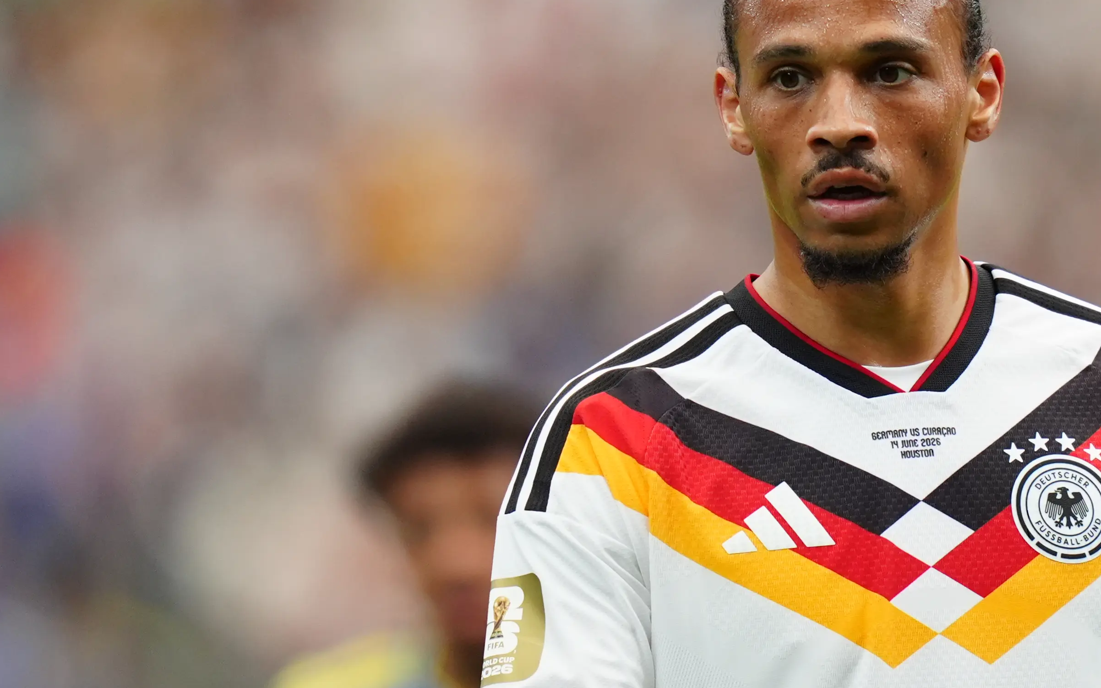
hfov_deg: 2.1
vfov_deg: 1.3
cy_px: 379
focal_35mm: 1002
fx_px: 30069
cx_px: 817
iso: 1250
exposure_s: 1/2000
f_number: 2.8
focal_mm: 400
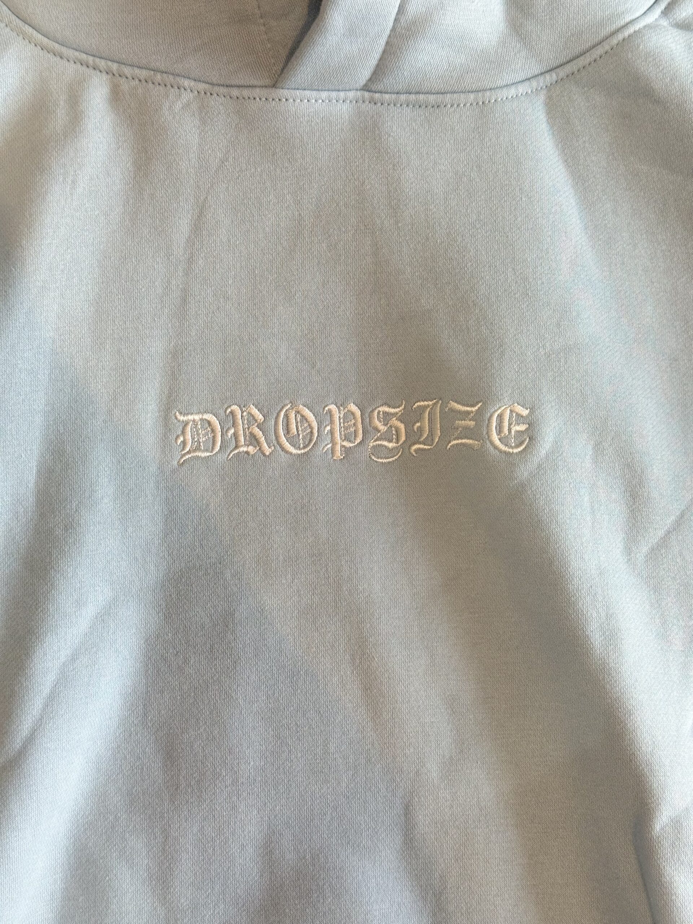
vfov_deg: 39.7
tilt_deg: -83.7
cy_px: 462
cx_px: 346
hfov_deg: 30.3
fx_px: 1281
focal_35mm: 48
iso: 80
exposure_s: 1/255
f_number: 1.78
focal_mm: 6.76
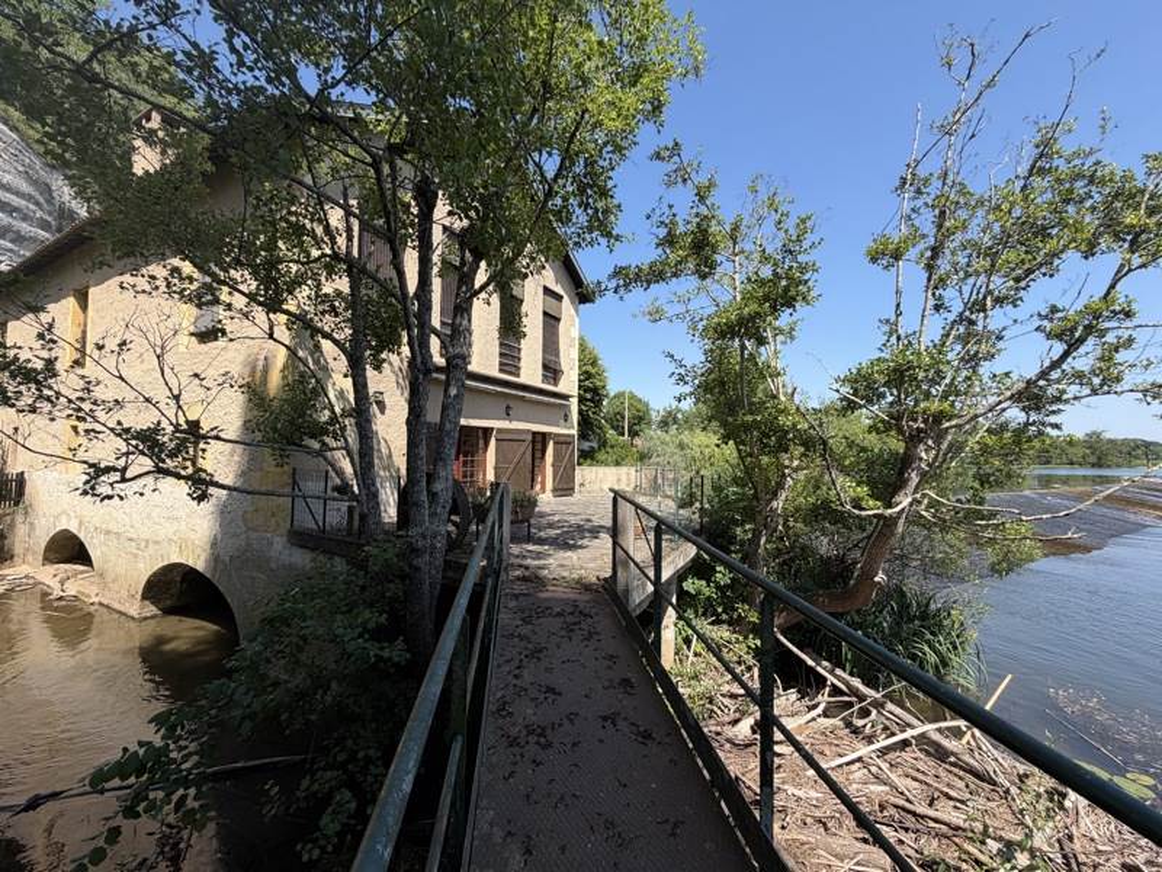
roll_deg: -0.2
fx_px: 470
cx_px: 581
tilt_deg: +1.8
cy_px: 436
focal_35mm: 14
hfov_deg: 102.1
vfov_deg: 85.7
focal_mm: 2.22
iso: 40
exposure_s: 1/686
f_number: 2.2
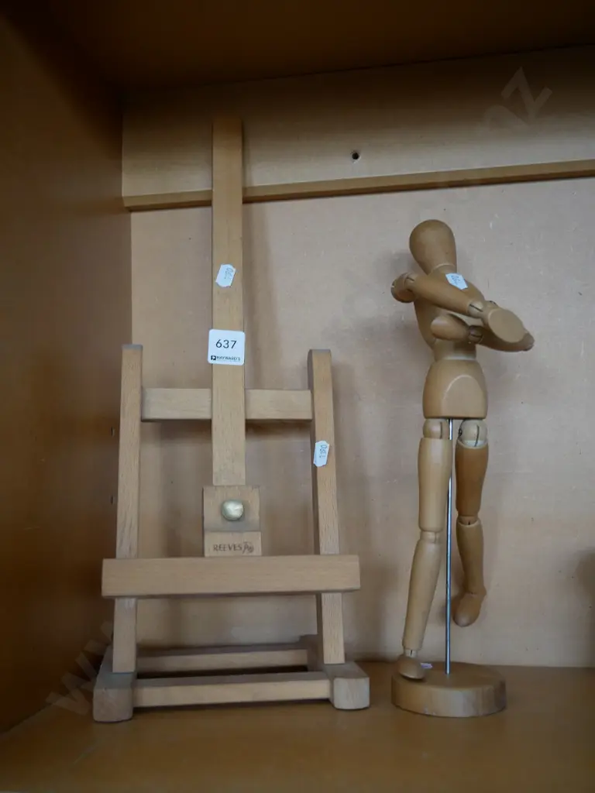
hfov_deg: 39.7
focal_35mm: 36
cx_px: 298
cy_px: 396
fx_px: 825
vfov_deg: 51.4
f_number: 3.9
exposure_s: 1/60
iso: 640
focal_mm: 18
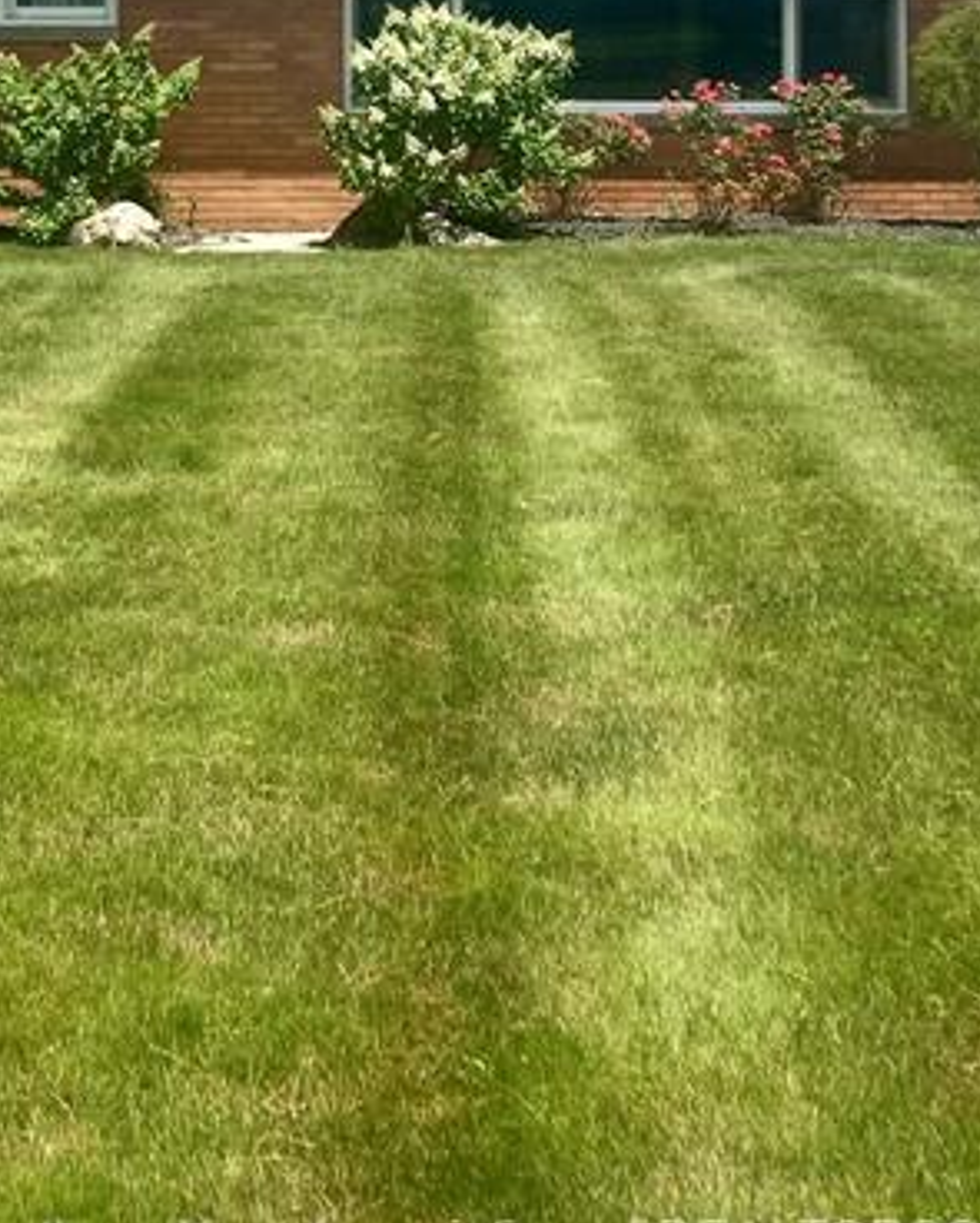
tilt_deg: +1.8
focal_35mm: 76
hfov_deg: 20.2
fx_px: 2752
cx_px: 468
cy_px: 7
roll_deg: -0.5
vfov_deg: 24.0
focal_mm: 3.99
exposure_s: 1/2667
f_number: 1.8
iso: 25
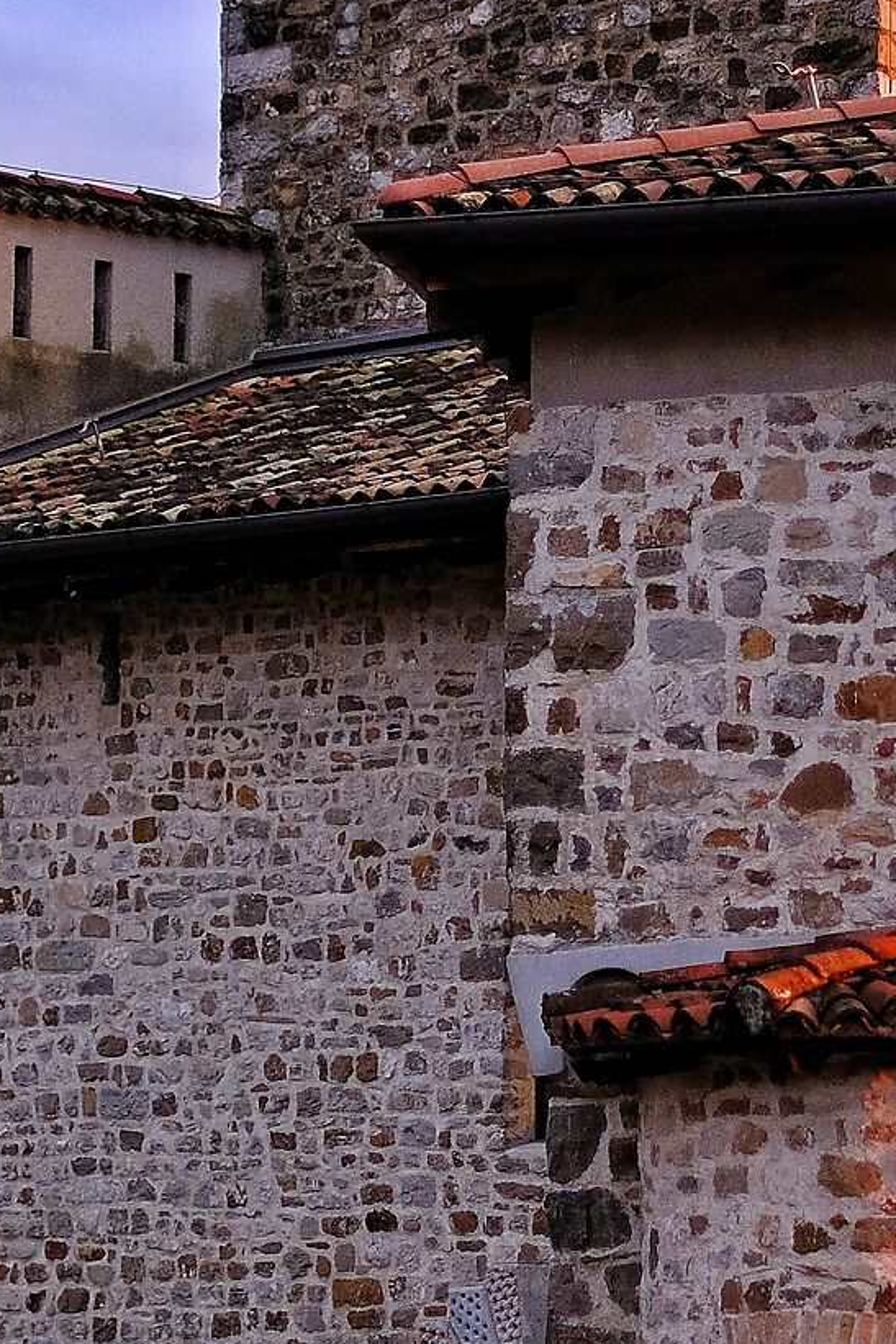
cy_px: 735
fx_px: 5789
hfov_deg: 8.8
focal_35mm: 155
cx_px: 948
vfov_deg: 13.3
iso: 800
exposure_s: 1/750
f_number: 1.4
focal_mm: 35
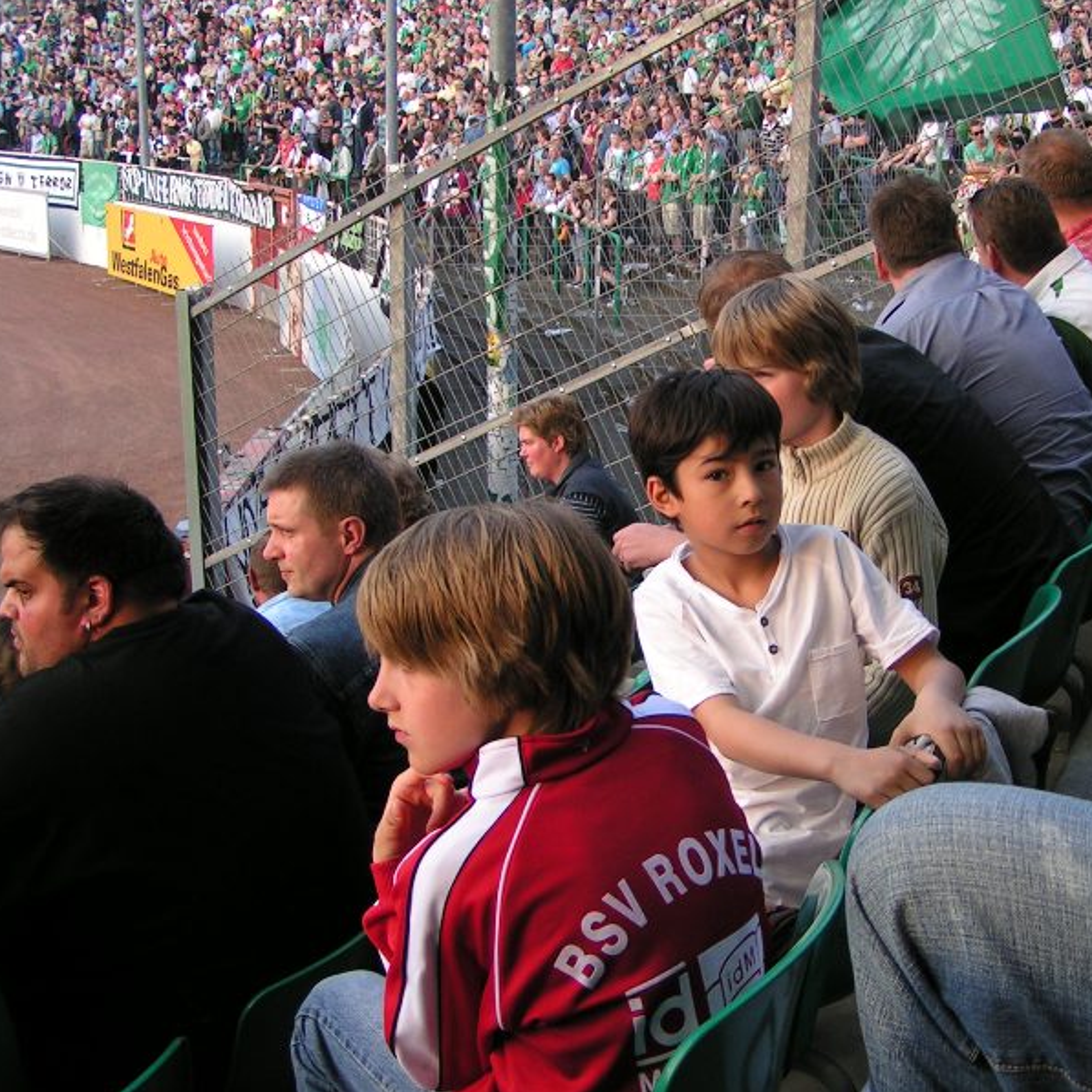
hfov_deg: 37.4
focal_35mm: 45
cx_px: 660
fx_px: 1606
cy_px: 547
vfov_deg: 37.6
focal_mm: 5.8
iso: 50
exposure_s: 1/80
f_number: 3.5
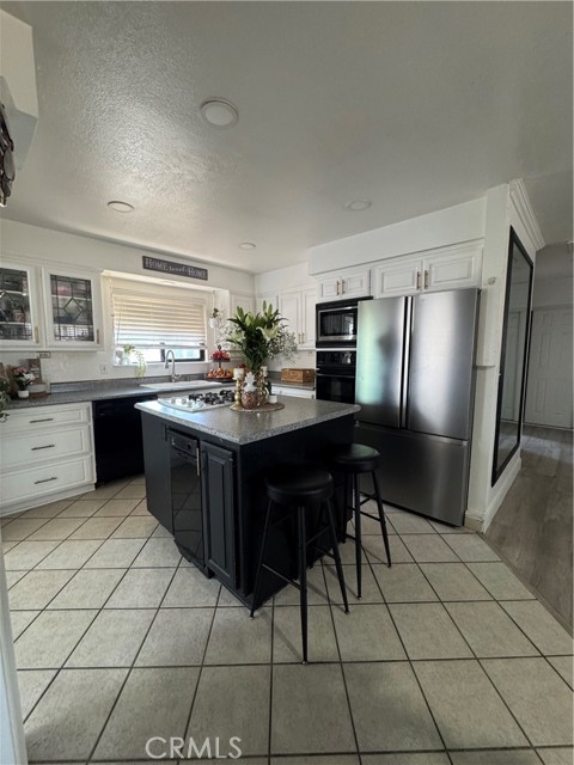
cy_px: 382
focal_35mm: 14
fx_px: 310
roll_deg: +0.5
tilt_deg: -5.9
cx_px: 287
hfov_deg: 85.7
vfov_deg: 102.1
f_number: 2.2
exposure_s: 1/60
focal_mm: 2.22
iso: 400
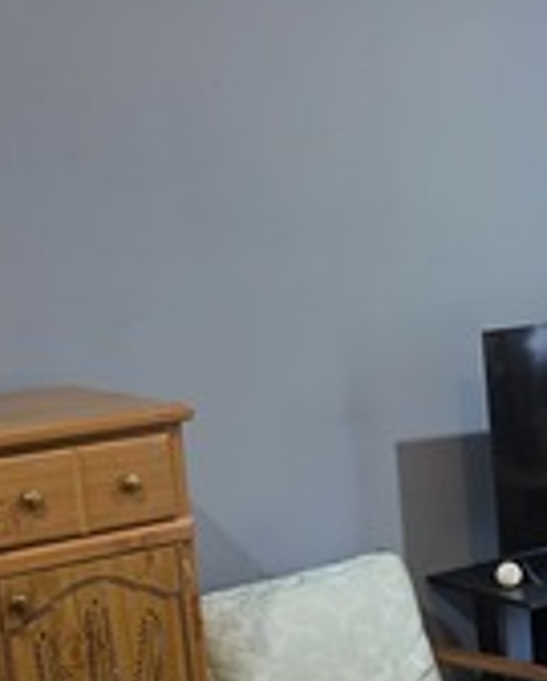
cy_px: 578
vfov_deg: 21.1
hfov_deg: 15.8
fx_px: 1796
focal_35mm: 89
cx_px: 831
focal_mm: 6.3
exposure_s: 1/120
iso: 500
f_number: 1.7
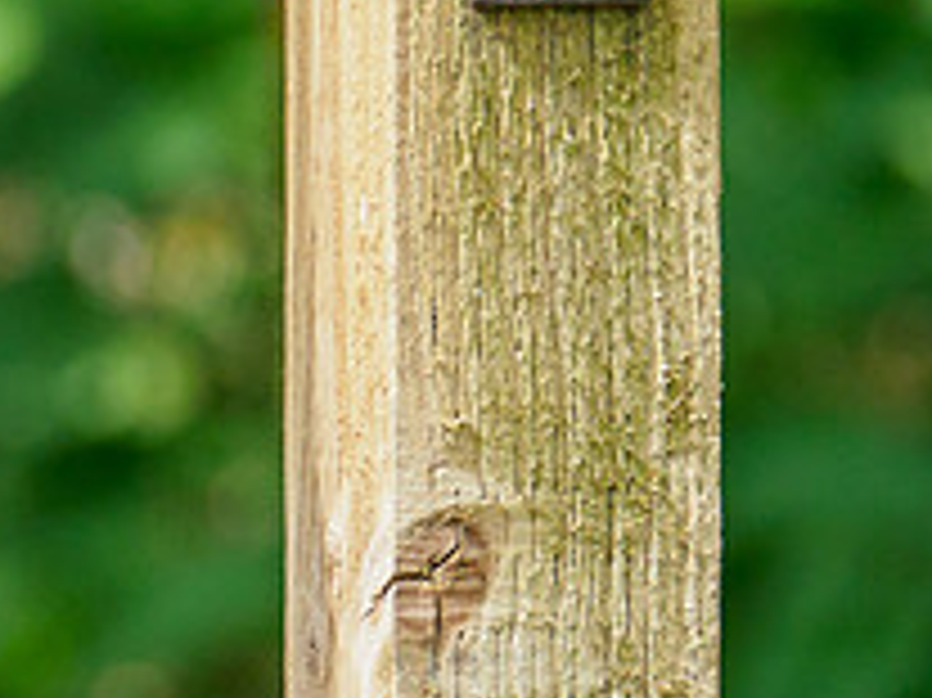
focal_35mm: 2908
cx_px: 1422
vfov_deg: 0.5
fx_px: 78250
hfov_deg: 0.7
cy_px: -202
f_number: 4.5
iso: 320
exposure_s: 1/640
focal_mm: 300
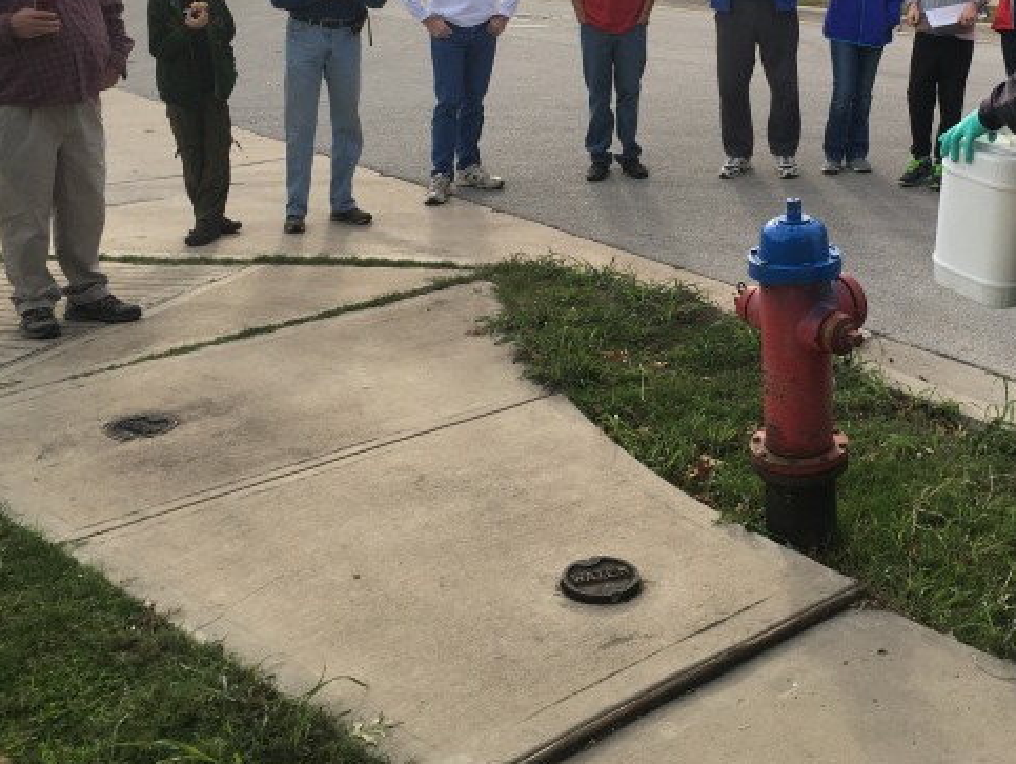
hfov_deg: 39.0
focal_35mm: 48
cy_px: 185
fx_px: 1410
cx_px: 703
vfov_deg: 29.8
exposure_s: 1/777
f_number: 2.2
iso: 25
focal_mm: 4.15
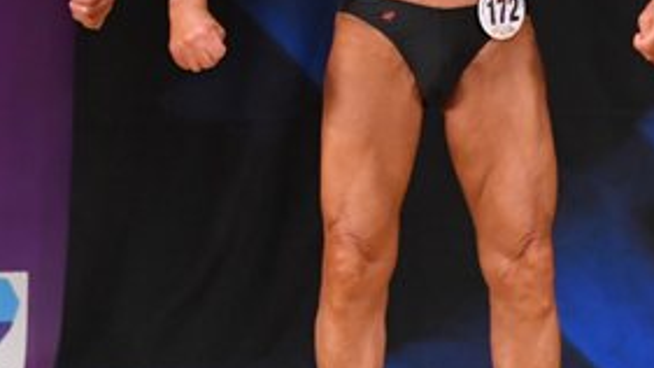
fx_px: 13508
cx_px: -180
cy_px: 12
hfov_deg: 2.8
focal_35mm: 779
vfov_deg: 1.6
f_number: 5.6
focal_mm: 180
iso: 4500
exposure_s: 1/400
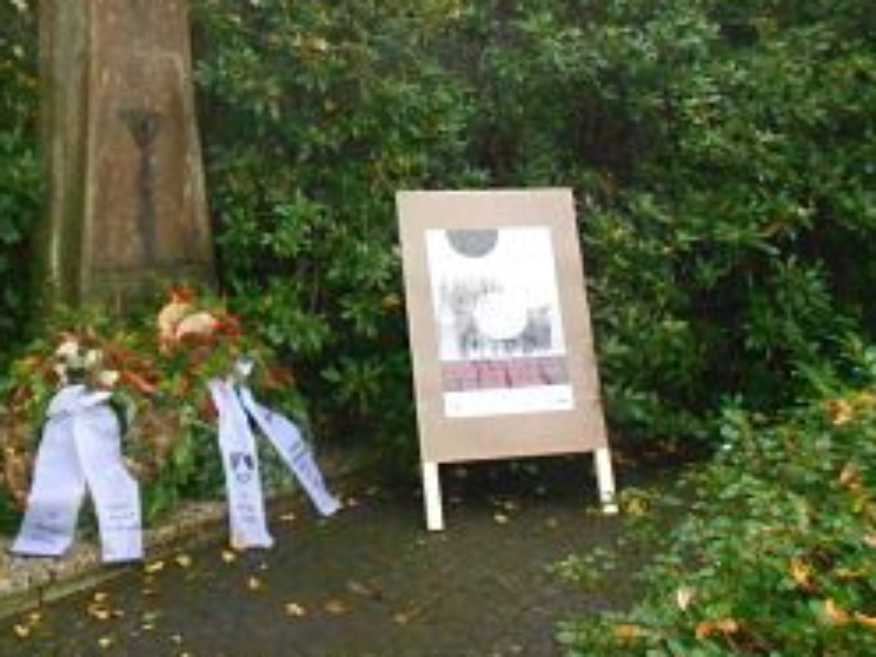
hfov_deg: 44.6
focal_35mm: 42
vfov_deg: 34.2
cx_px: 353
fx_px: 1063
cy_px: 251
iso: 800
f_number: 3.2
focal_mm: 4.6
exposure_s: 1/25
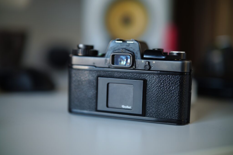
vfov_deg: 26.9
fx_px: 323
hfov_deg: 39.6
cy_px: 78
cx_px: 116
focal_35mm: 50
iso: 100
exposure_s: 1/50
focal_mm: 50
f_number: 1.4
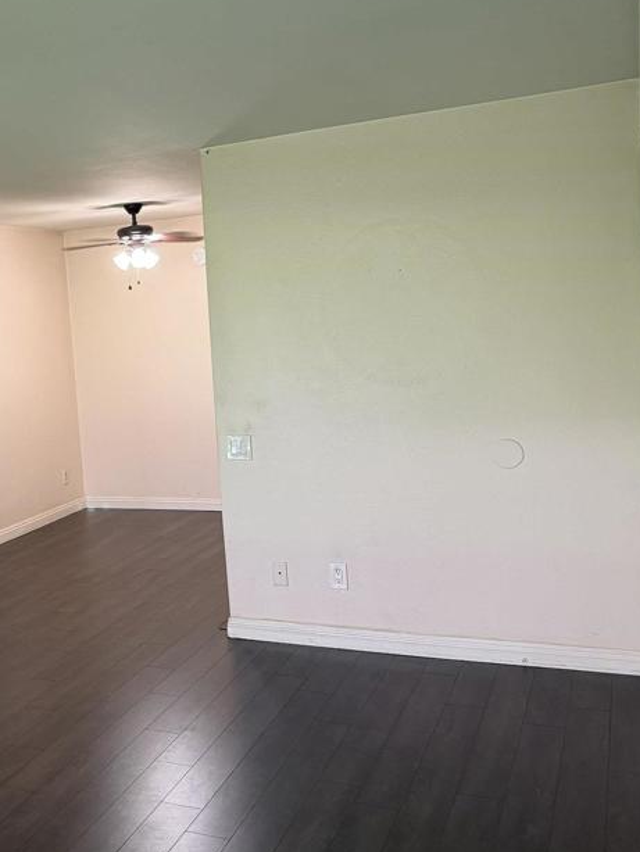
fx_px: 985
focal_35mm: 40
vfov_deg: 46.7
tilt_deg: -3.6
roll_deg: +4.2
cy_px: 380
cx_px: 122
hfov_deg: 34.8
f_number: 1.78
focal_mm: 6.76
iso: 320
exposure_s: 1/60
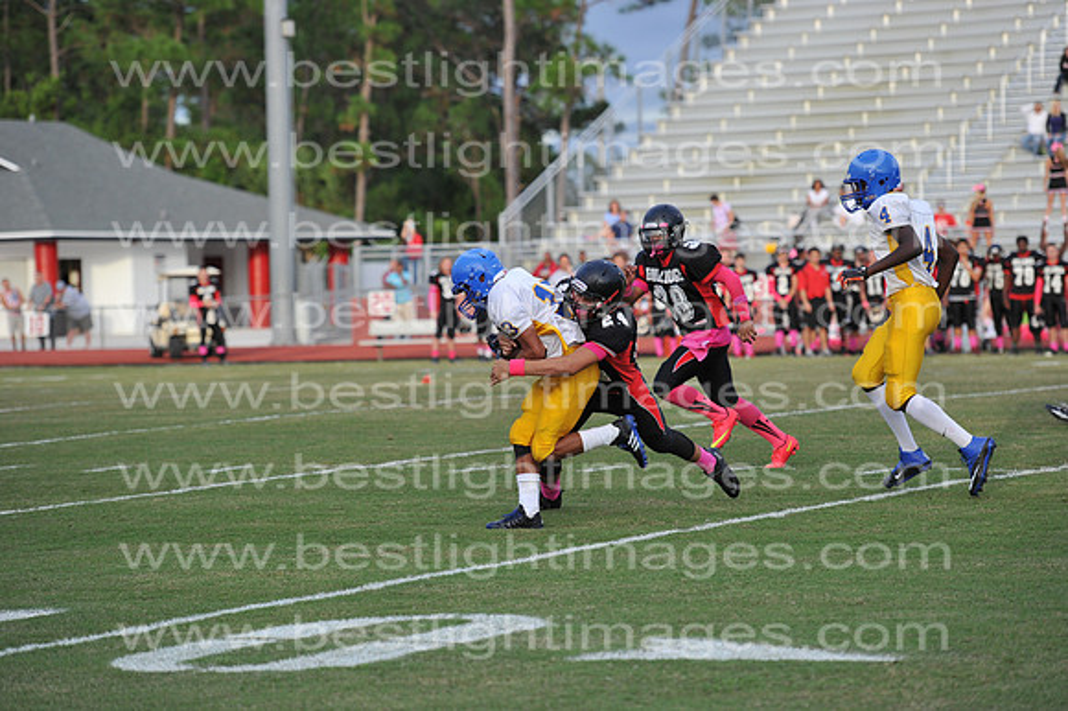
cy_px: 356
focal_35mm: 135
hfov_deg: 15.2
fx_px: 4003
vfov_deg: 10.1
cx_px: 534
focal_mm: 135
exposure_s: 1/2500
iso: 800
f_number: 3.2
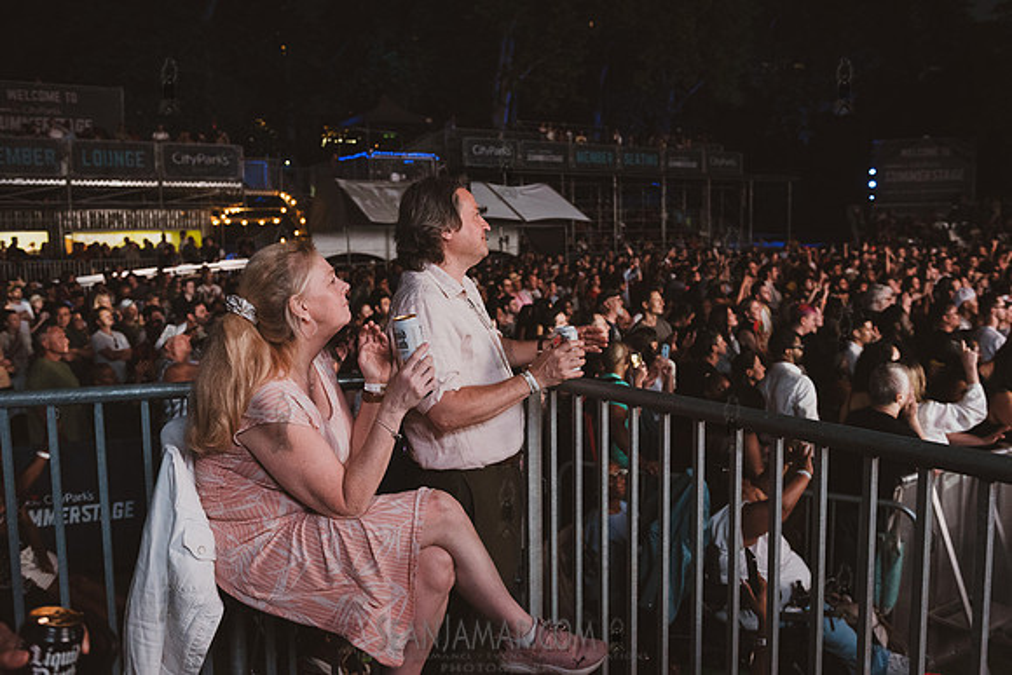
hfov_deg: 56.6
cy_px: 338
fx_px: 939
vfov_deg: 39.6
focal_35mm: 33
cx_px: 506
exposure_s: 1/400
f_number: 3.5
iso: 4000
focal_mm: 32
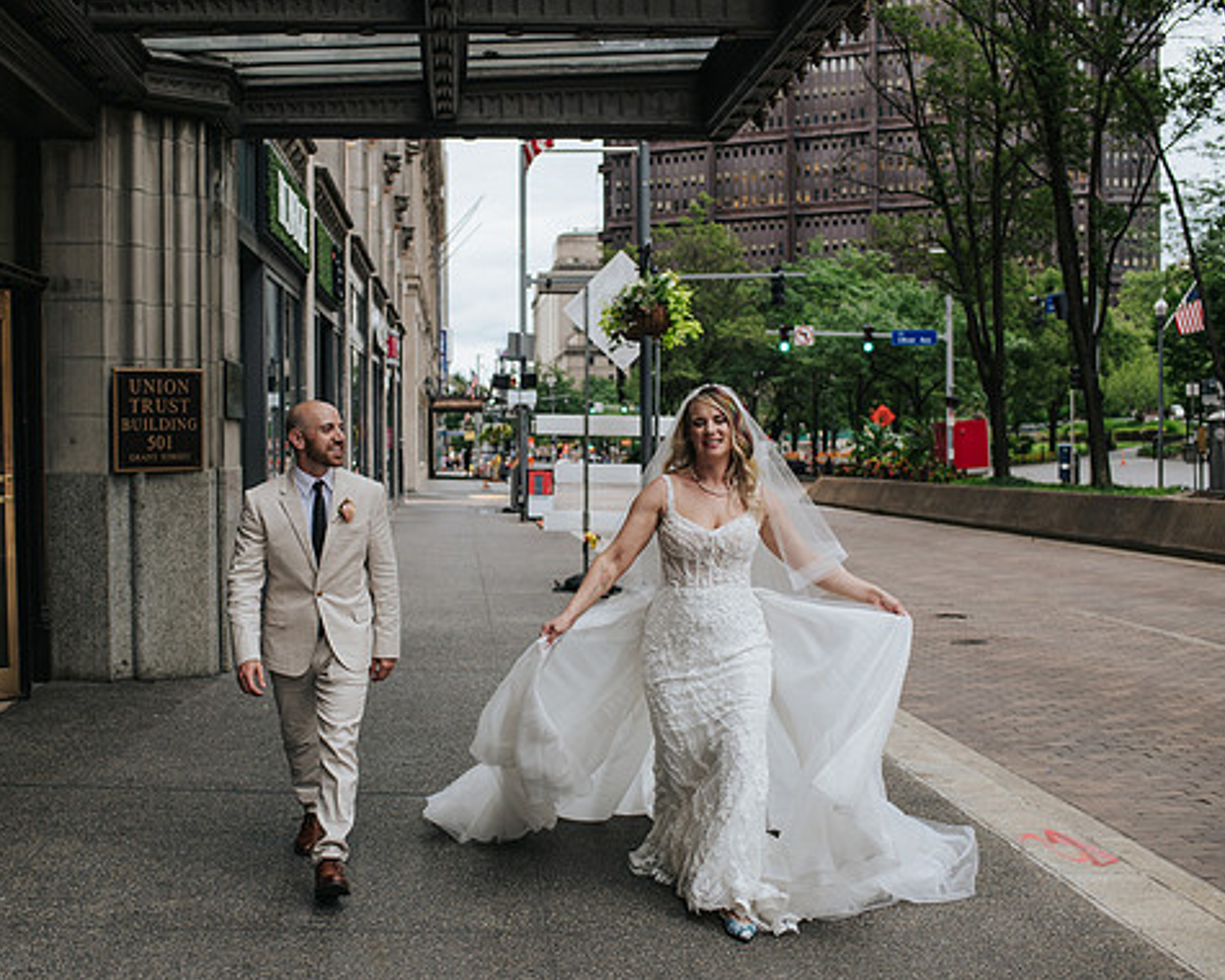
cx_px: 508
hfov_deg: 43.7
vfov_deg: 35.7
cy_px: 481
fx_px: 1523
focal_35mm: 42
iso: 220
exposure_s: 1/320
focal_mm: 35
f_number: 3.2
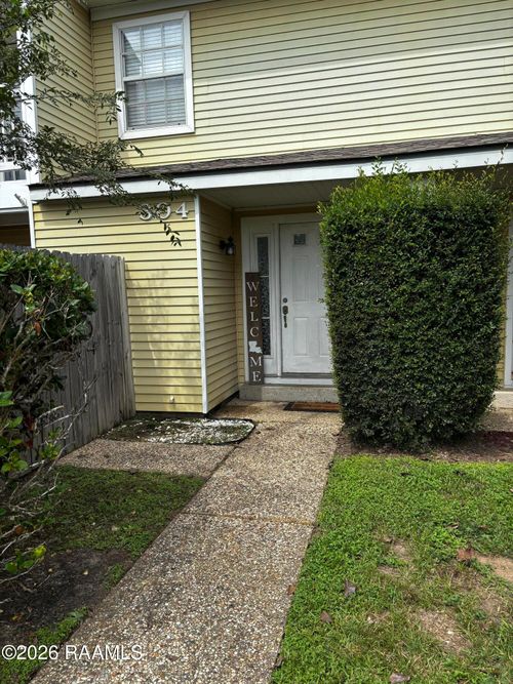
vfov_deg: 67.3
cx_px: 256
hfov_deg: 53.0
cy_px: 342
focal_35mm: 26
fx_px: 514
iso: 50
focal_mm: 5.96
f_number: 1.6
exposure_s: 1/1949
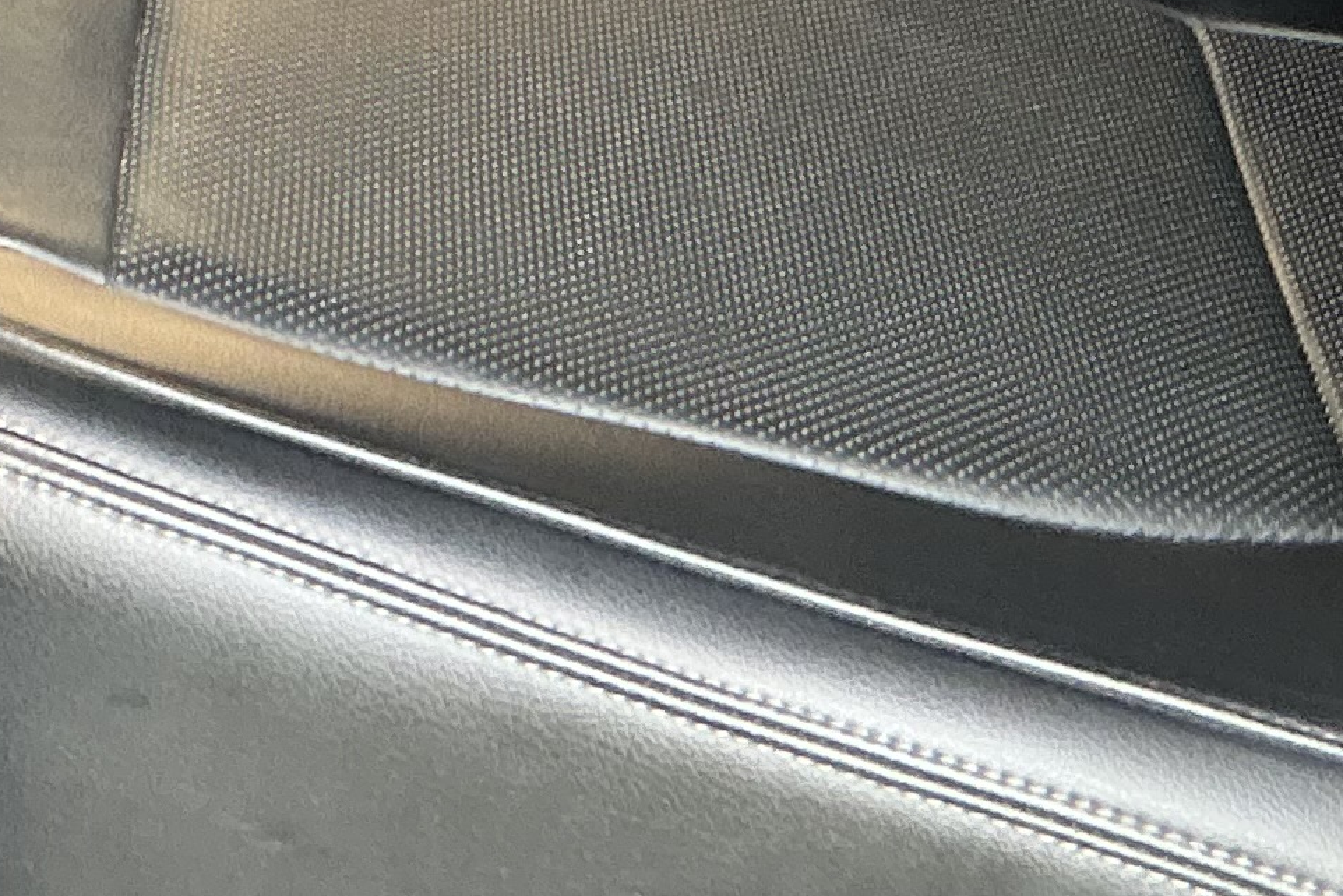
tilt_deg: -17.1
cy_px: -696
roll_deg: +0.6
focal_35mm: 122
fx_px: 4552
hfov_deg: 16.4
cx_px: -42
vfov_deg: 10.6
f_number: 1.8
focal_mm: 3
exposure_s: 1/73
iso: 64
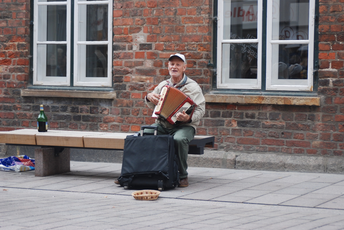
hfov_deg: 21.9
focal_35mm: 93
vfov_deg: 14.7
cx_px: 172
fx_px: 890
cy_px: 115
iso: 200
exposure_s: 1/50
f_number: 4.5
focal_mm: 62
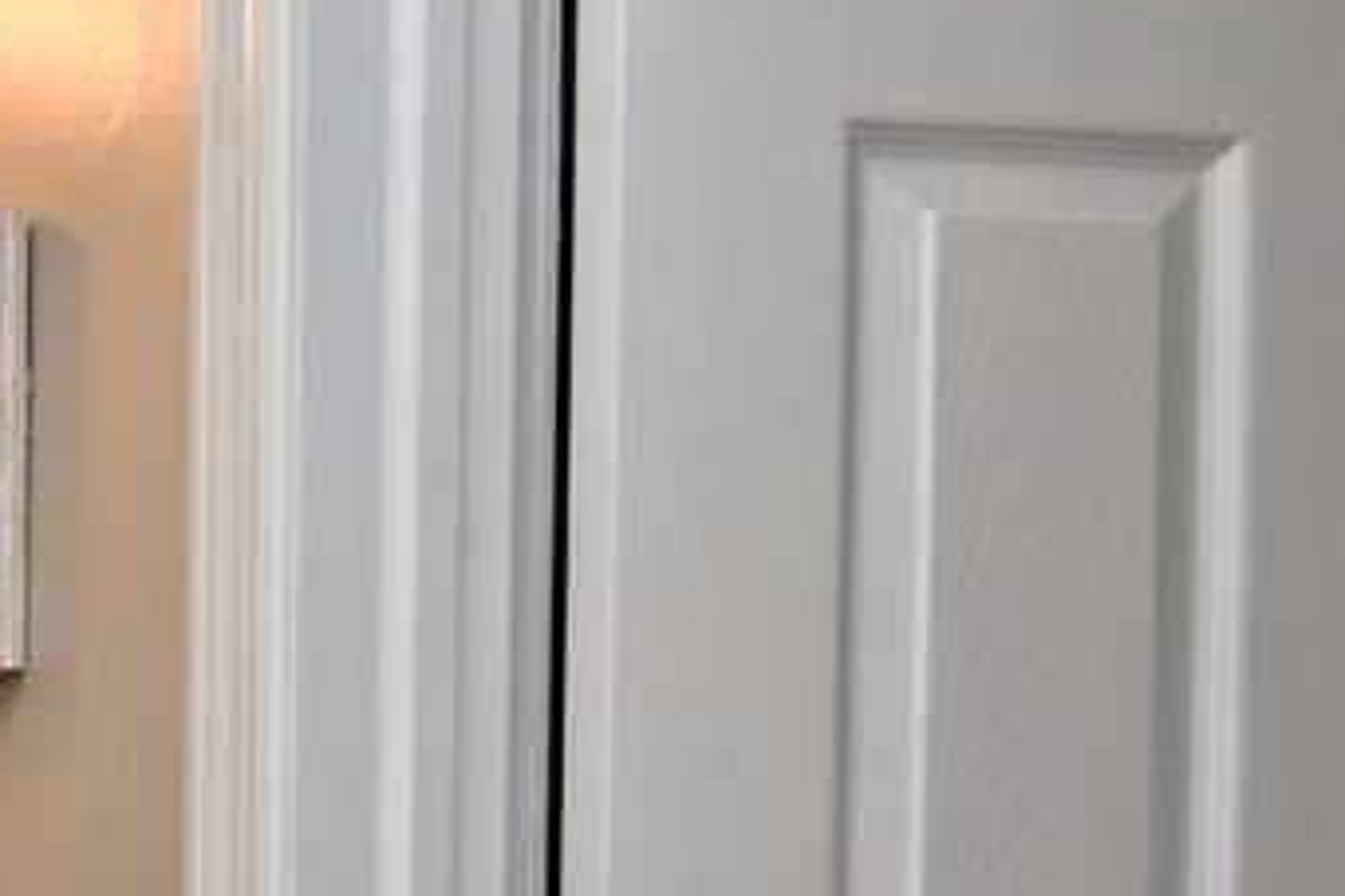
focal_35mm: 53
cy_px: 1068
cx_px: -371
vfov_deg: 23.5
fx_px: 1964
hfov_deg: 30.5
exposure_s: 1/20
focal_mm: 11
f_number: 7.1
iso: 200
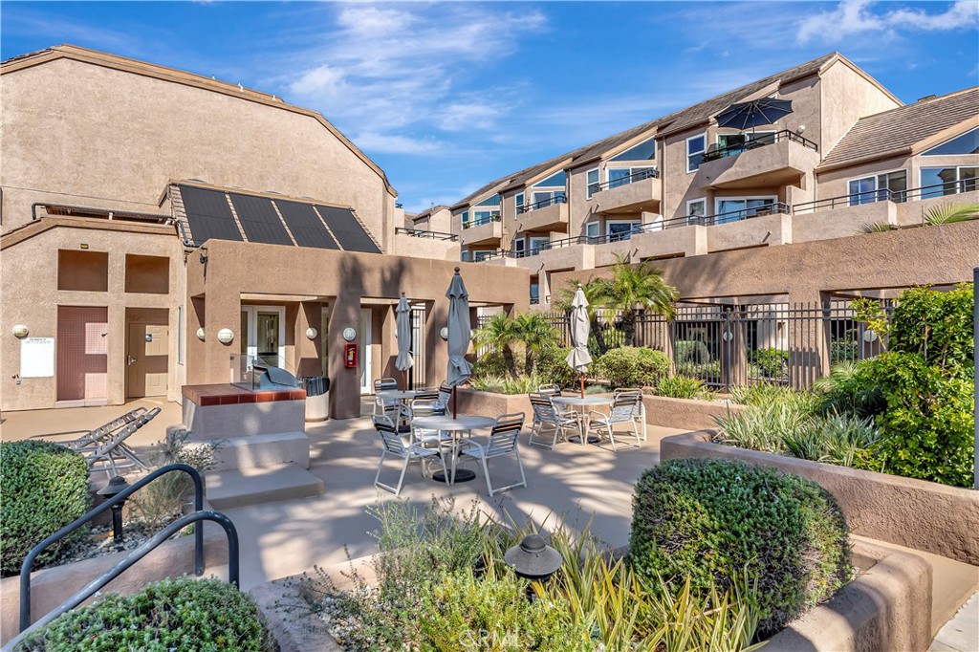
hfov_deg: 86.9
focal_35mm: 19
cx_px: 490
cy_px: 326
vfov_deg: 64.5
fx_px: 516
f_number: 5.6
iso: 100
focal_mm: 12.7
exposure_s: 1/500
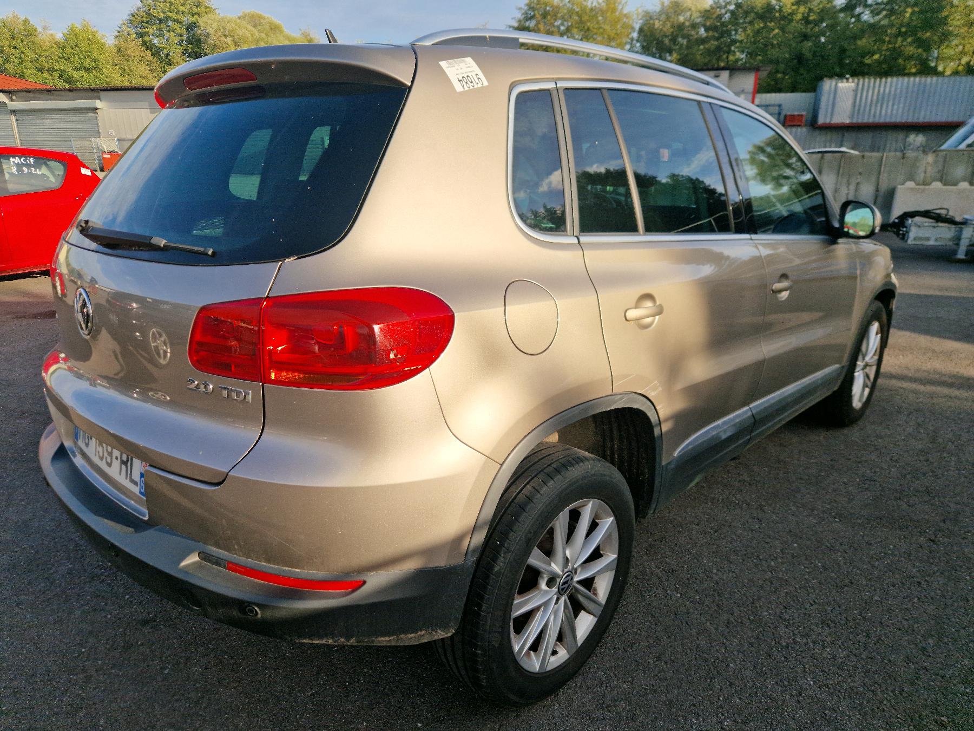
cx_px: 487
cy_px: 366
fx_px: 647
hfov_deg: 73.9
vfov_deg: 58.9
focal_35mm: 23
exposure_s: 1/1111
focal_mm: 5.4
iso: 50
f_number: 1.8
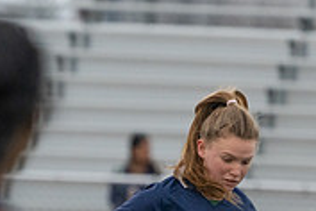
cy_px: 332
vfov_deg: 1.3
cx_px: 139
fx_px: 9137
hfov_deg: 2.0
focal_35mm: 1041
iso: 2500
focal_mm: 318
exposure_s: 1/1250
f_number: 5.6
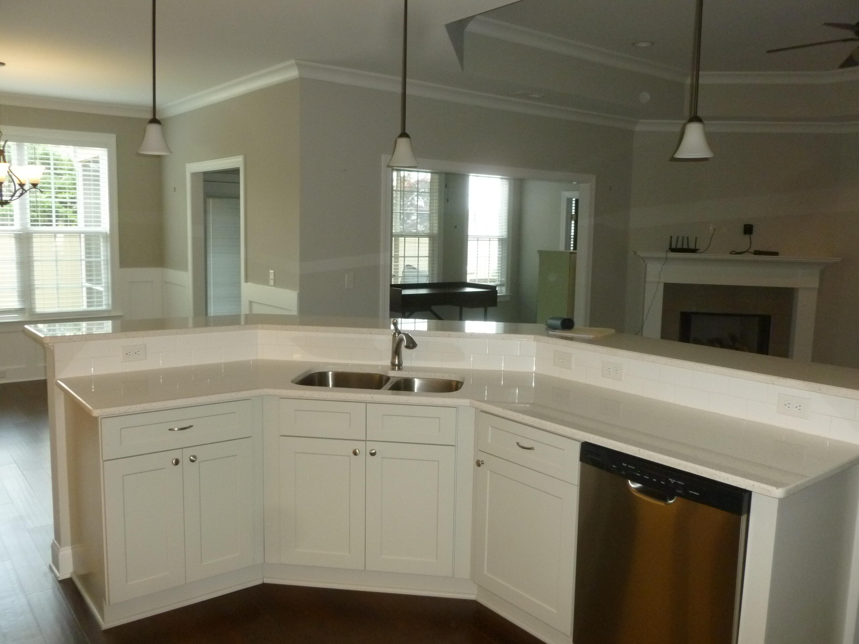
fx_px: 695
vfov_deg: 49.7
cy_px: 322
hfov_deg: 63.4
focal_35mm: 28
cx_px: 430
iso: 250
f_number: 3.3
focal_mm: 5
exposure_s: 1/60
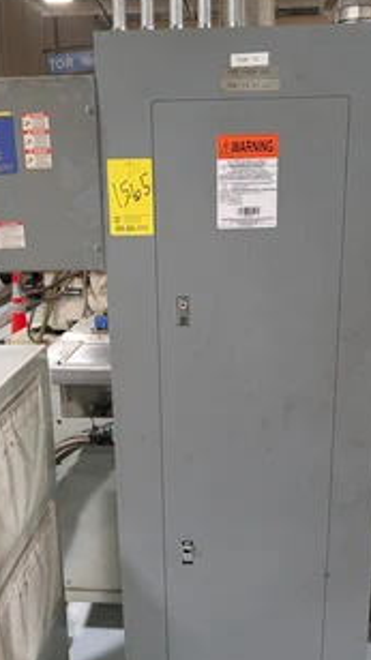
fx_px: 595
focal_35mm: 34
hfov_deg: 34.6
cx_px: 190
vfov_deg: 57.9
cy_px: 362
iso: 1347
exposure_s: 1/537
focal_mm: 6.9
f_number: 1.68
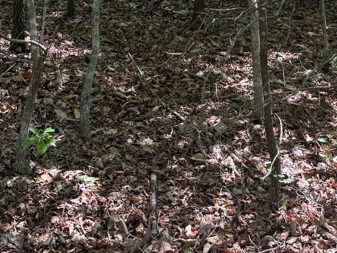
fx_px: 643
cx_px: 162
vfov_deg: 20.4
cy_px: -73
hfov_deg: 29.4
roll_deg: +0.0
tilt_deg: +4.1
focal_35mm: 66
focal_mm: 6.76
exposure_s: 1/280
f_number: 1.78
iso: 100
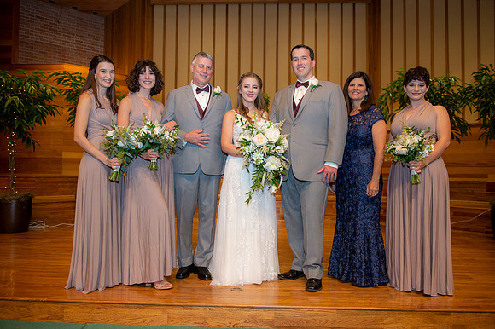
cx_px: 248
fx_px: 399
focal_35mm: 29
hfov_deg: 63.7
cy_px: 164
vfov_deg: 44.9
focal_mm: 29
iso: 800
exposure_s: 1/160
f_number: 3.5
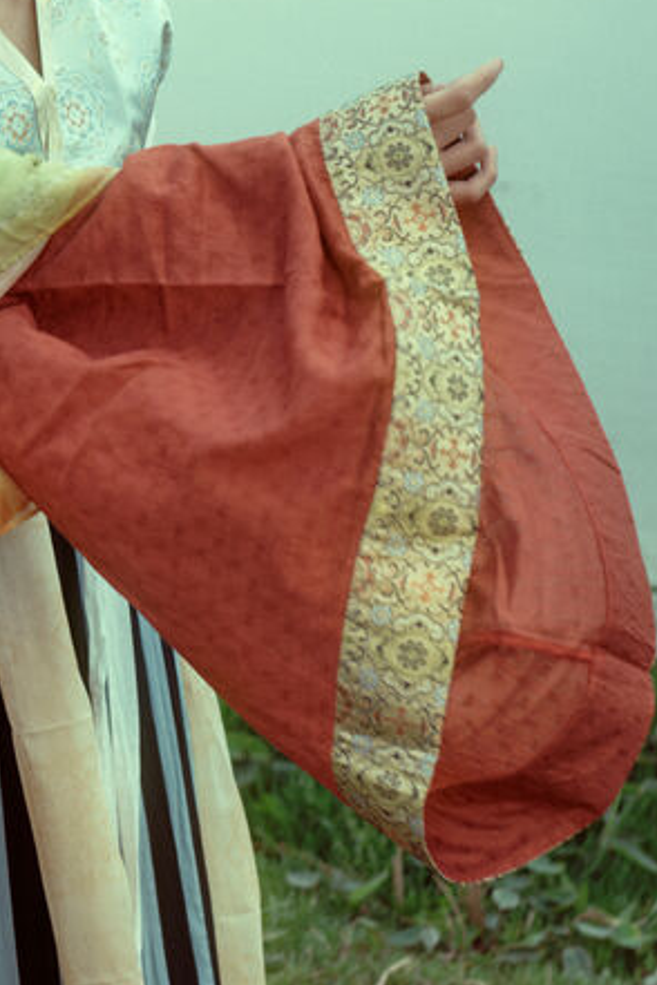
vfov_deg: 13.6
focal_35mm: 151
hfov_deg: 8.8
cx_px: -413
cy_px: 306
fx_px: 4133
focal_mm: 50
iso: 500
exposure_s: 1/320
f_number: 4.5
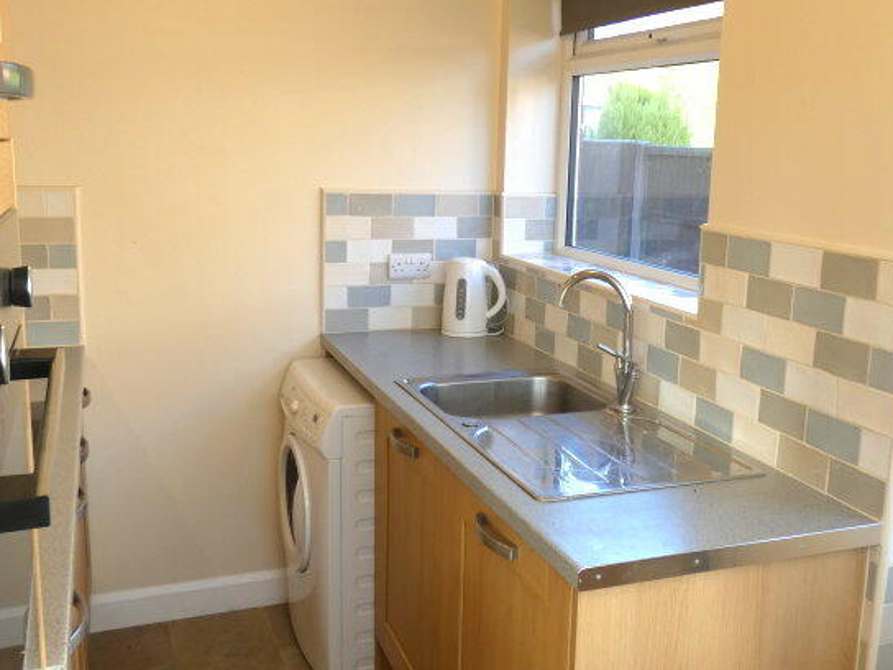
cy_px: 319
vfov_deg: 39.6
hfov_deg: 51.2
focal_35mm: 36
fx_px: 929
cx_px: 500
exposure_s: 1/60
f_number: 2.8
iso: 80
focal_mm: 3.6
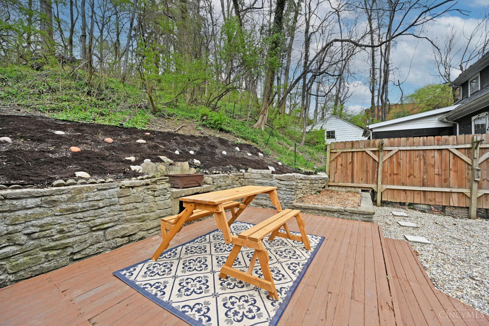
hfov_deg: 104.3
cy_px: 163
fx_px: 190
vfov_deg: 81.2
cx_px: 244
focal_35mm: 14
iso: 140
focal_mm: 14
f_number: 5.6
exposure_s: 1/250
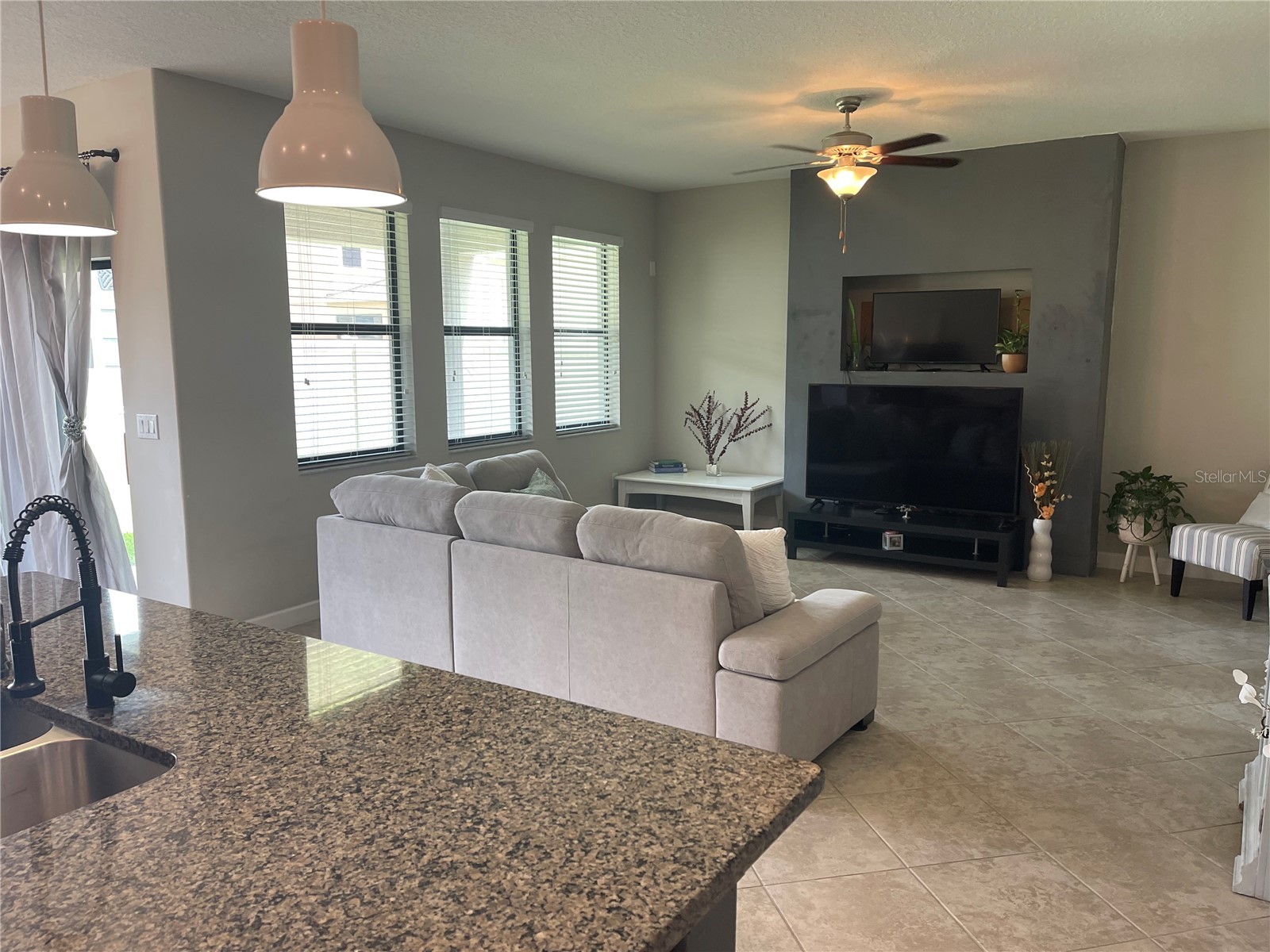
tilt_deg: -6.9
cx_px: 635
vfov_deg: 54.9
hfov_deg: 69.4
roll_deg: +1.2
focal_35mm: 25
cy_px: 476
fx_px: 917
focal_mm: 5.1
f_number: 1.6
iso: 125
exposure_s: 1/120
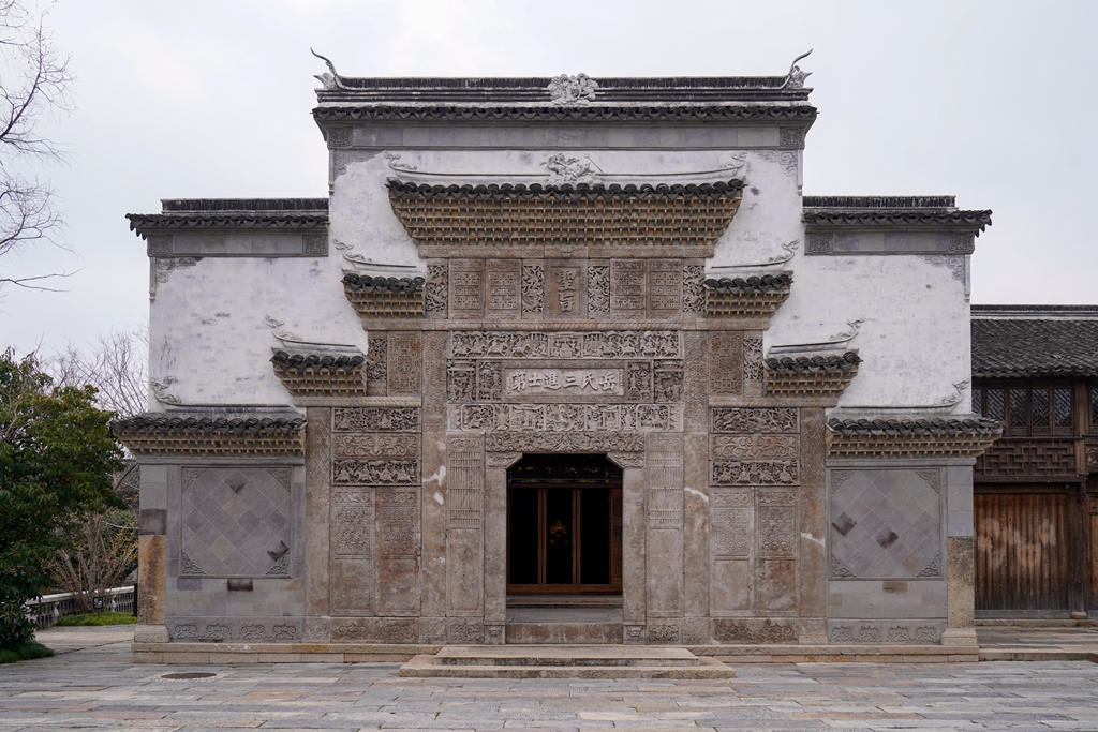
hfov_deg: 63.7
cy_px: 366
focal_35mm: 29
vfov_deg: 45.0
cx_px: 549
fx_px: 885
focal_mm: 29
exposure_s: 1/125
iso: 100
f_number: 6.3
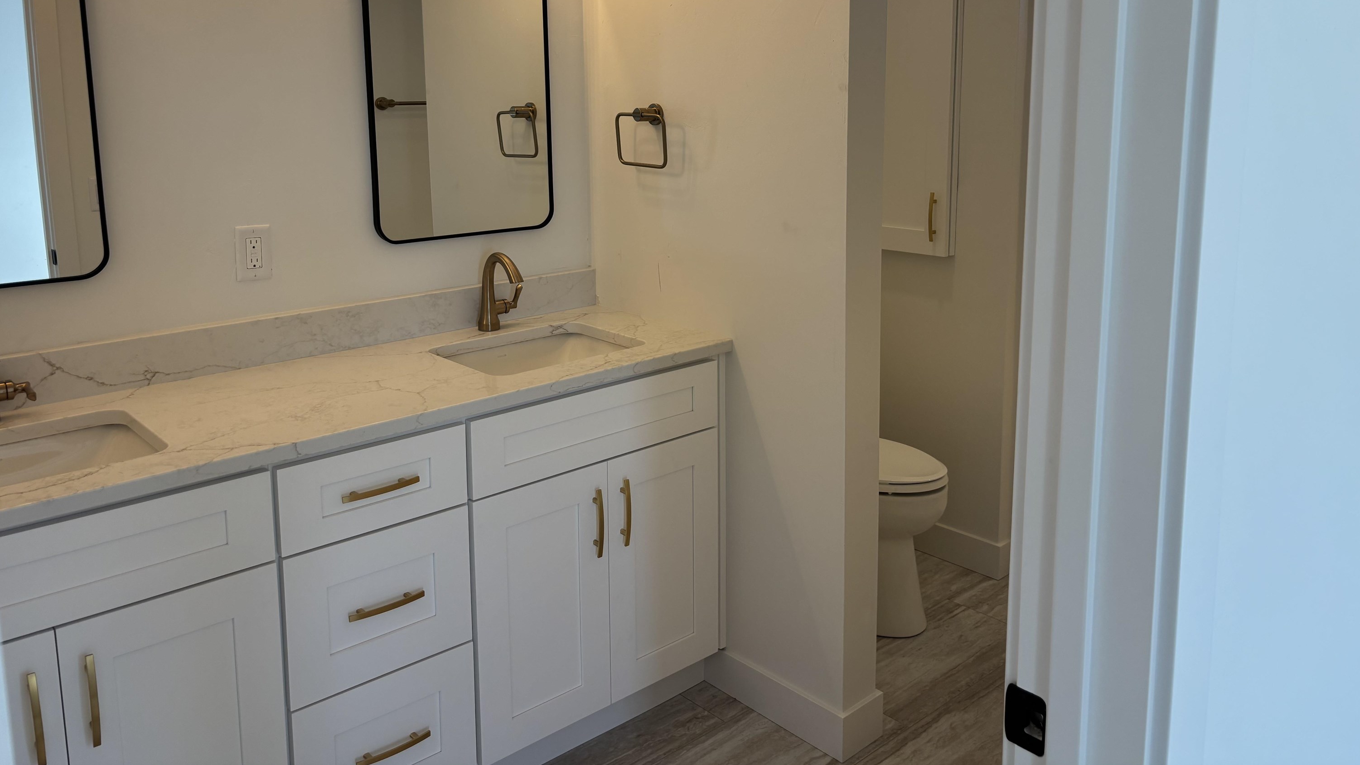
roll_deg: +0.0
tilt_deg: -8.0
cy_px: 248
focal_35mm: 29
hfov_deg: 66.1
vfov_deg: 39.6
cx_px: 674
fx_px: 1046
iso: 40
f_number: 1.6
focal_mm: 5.96
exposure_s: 1/226
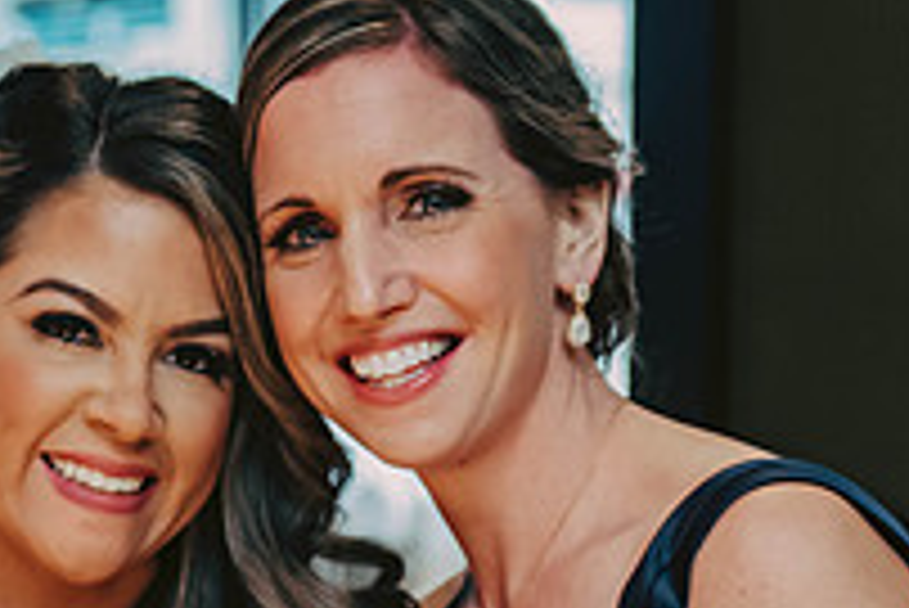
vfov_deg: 9.2
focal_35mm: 149
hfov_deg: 13.7
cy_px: 615
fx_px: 3765
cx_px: 256
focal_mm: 52
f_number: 3.2
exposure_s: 1/80
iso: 1250
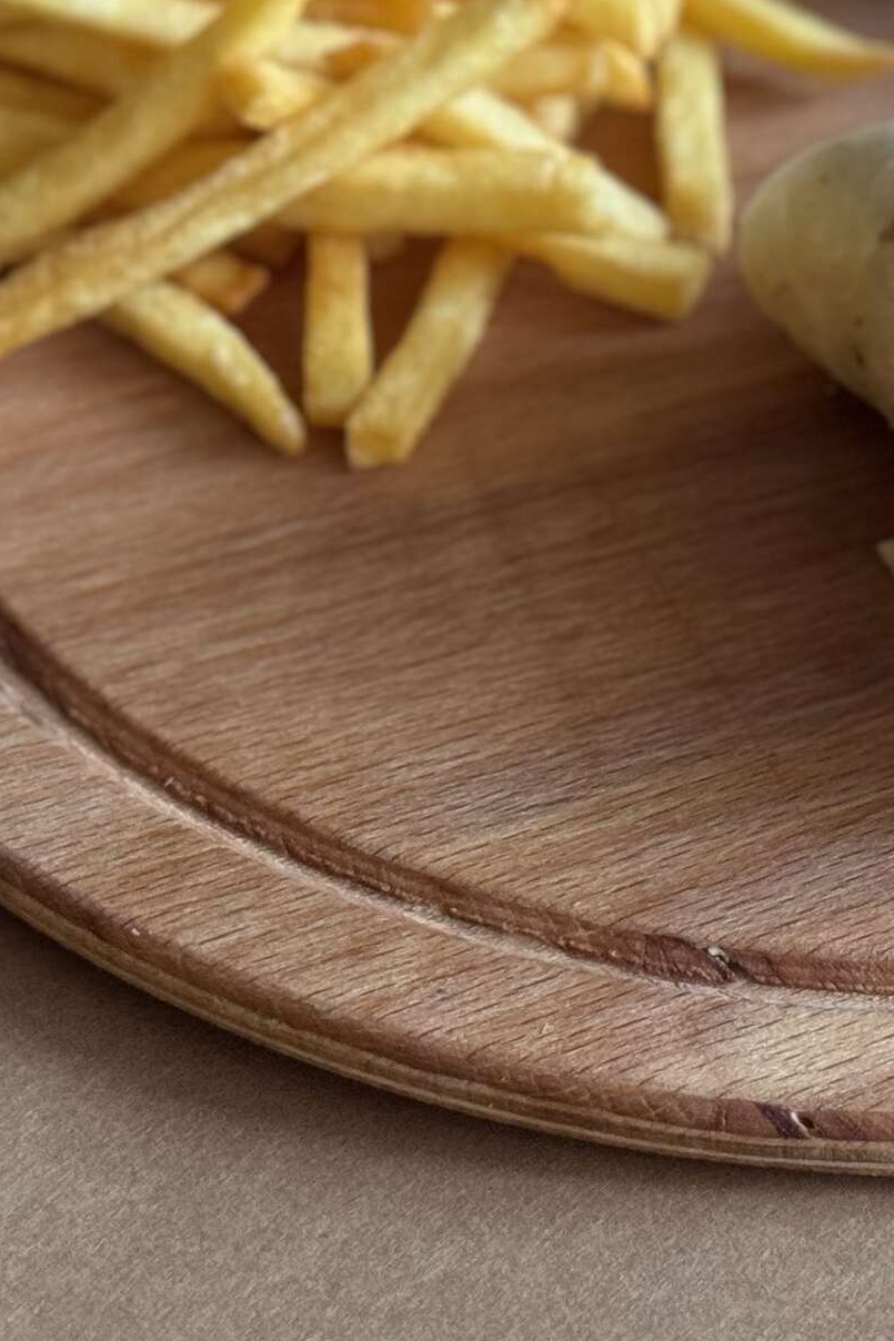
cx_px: 1102
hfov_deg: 10.8
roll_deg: -0.6
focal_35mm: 124
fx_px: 4620
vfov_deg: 16.5
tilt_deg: -40.2
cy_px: 425
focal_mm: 6.76
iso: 250
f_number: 1.78
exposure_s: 1/33
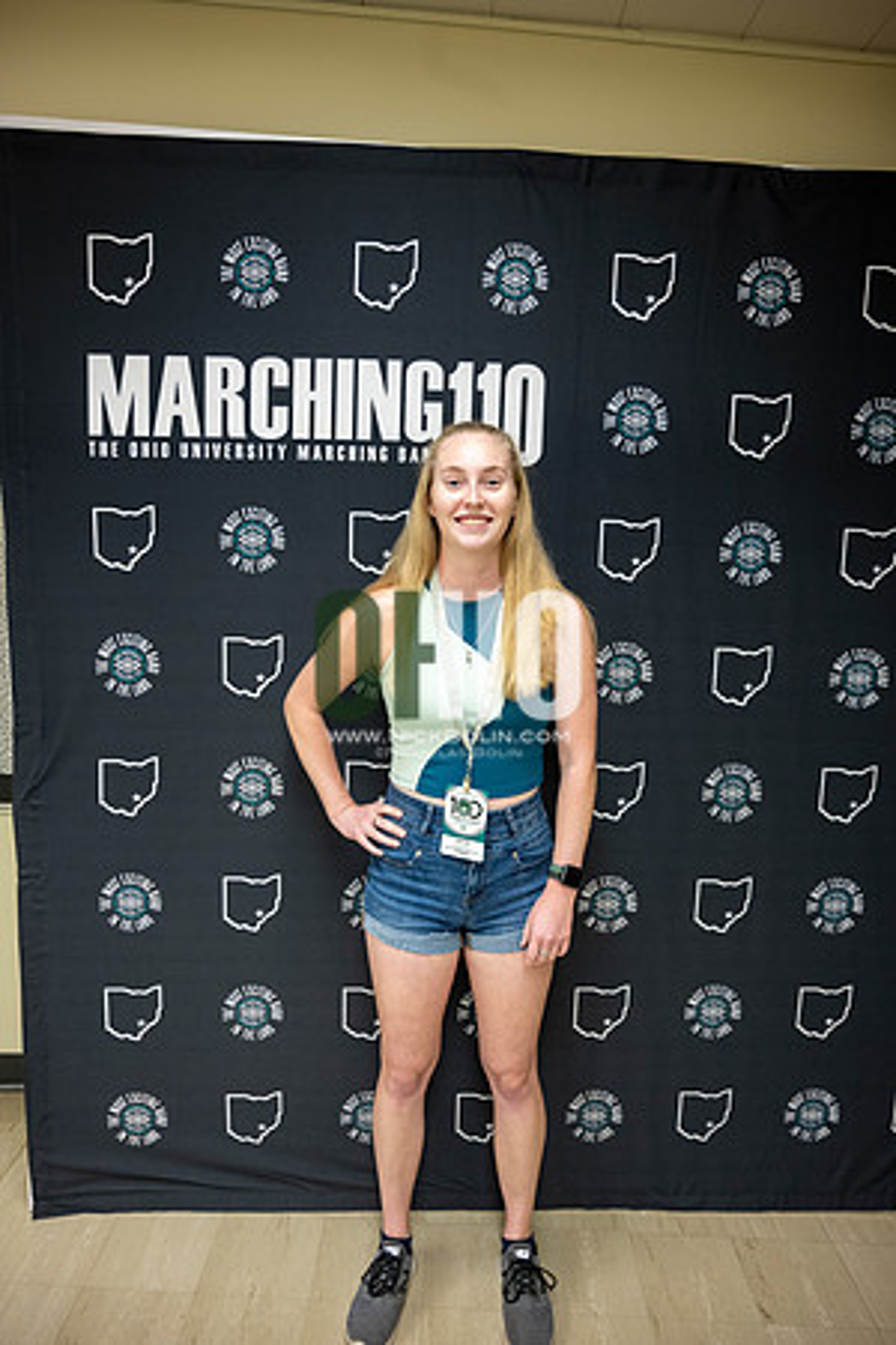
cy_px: 672
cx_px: 448
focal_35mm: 24
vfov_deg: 73.7
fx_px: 896
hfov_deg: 53.1
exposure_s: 1/60
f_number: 4
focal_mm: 24
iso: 1250
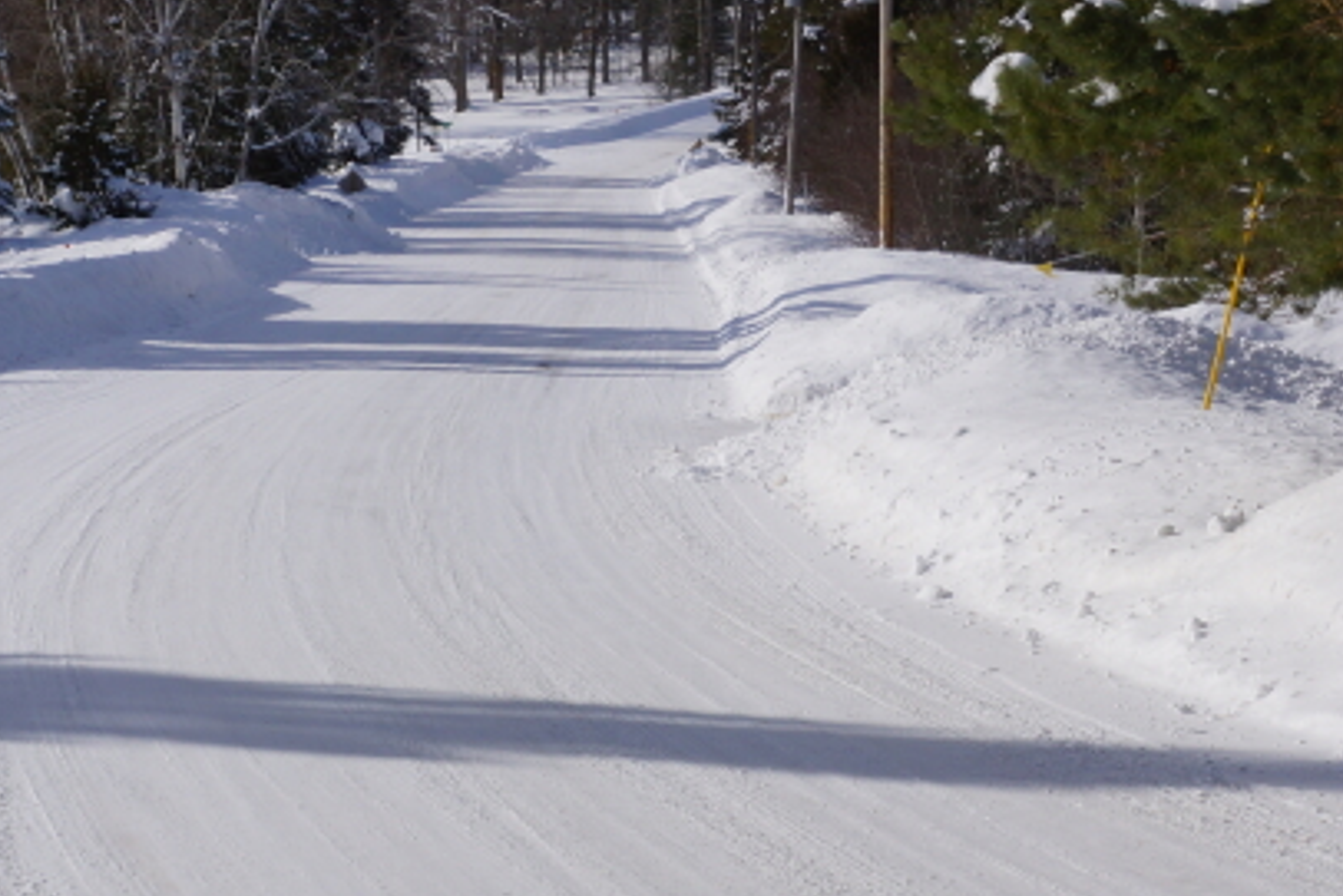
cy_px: 552
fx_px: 4822
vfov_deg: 10.6
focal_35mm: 129
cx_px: 470
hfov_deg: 15.8
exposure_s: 1/100
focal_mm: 35
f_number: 13
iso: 100
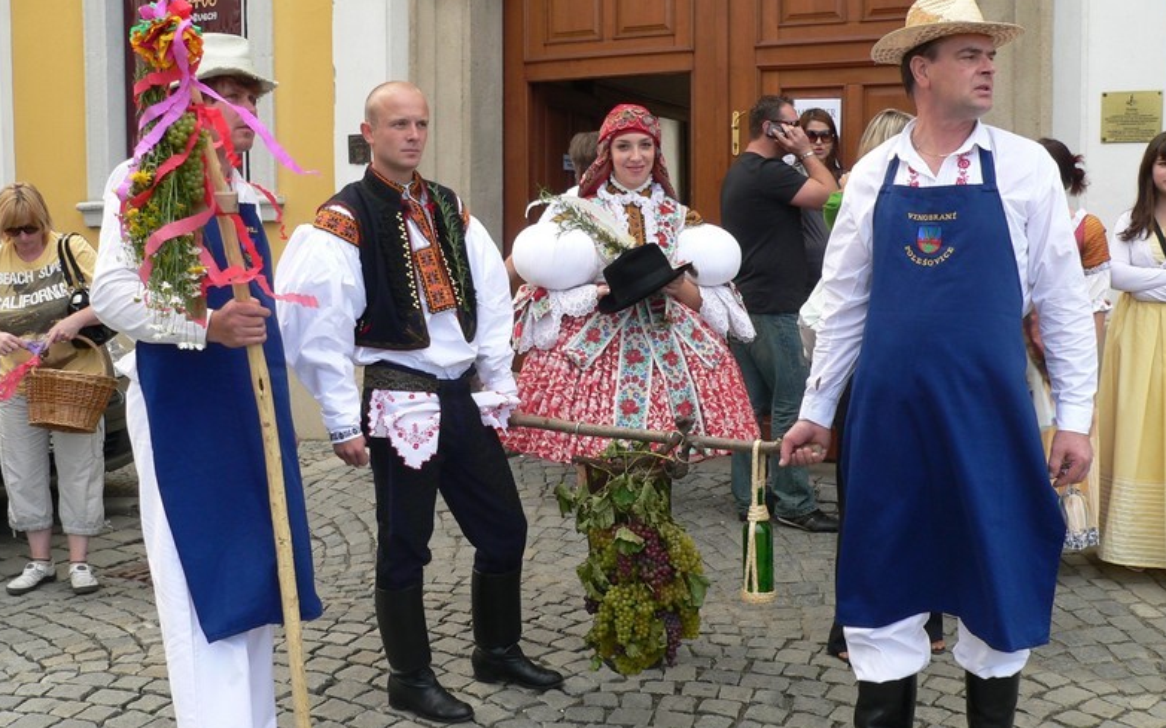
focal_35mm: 39
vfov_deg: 32.7
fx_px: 1239
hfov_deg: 50.4
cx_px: 588
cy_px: 386
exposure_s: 1/125
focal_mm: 6
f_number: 4
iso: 80
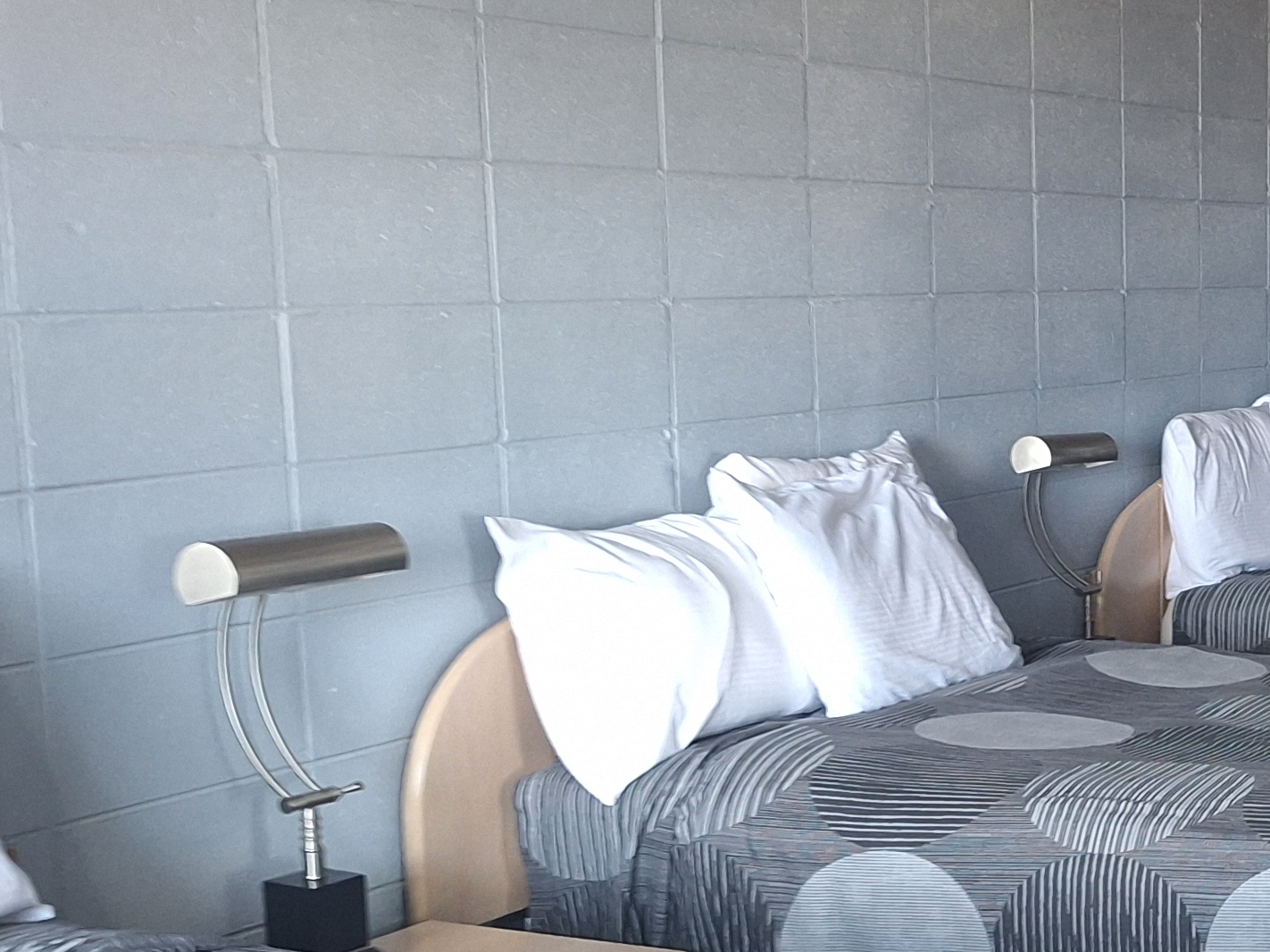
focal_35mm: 66
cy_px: 674
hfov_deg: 25.5
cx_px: 1632
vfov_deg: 22.1
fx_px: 2421
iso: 200
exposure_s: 1/30
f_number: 1.8
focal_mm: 5.54
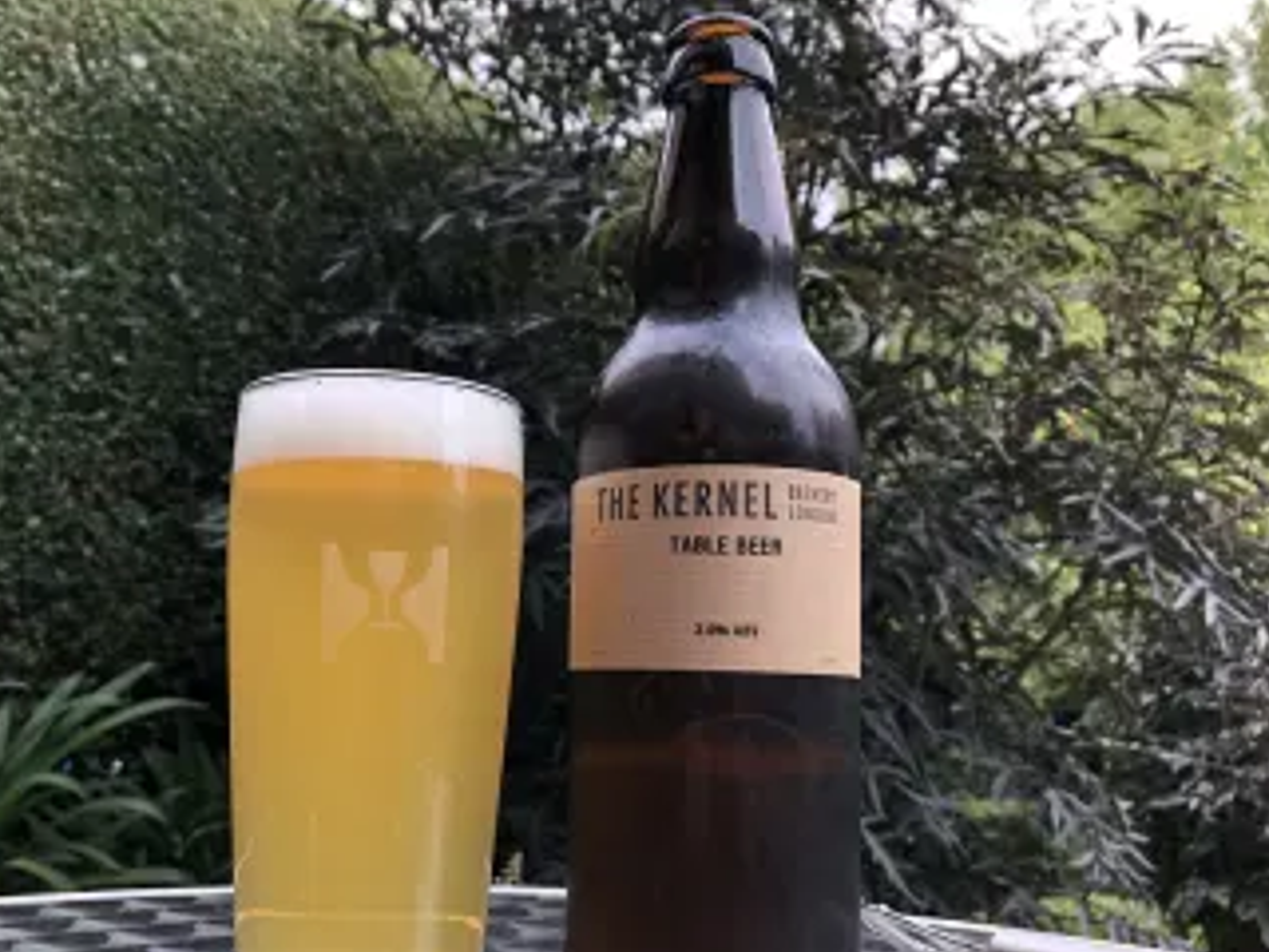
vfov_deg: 40.6
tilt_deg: +7.4
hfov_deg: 52.4
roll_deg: +0.1
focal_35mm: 35
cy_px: 559
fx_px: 1283
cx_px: 527
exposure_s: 1/120
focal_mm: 3.99
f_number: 1.8
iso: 32
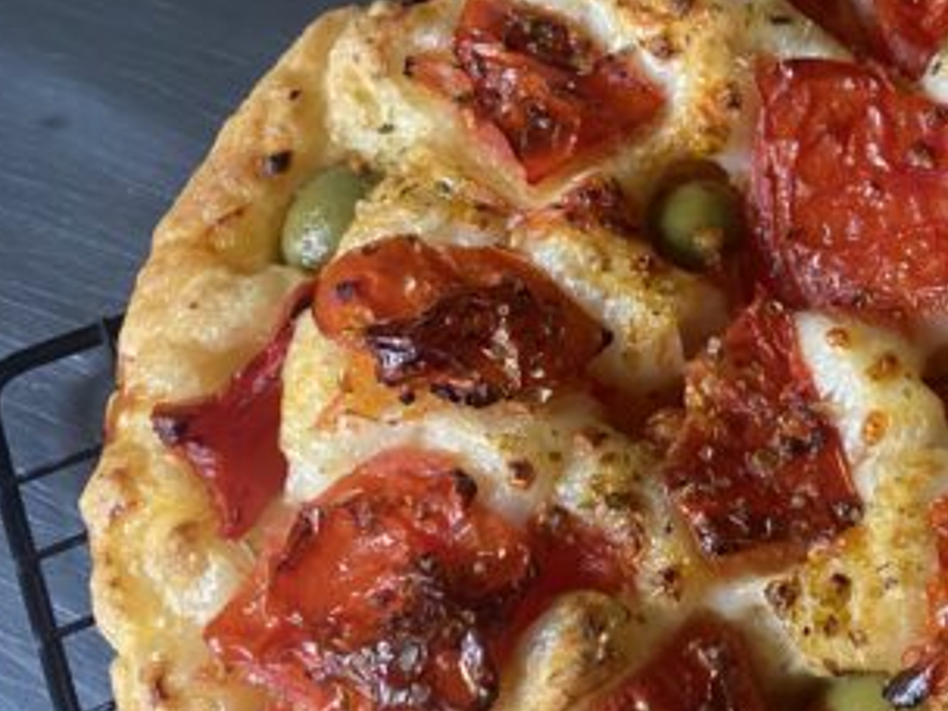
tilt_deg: -65.0
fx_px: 1561
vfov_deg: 25.6
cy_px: 458
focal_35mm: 57
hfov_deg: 31.8
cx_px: 893
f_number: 1.8
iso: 250
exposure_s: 1/60
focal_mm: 4.25
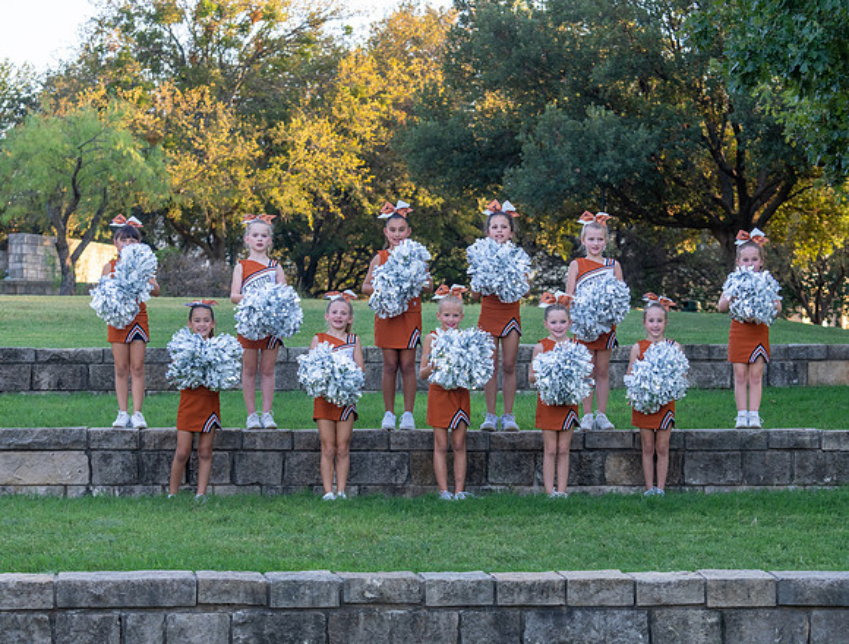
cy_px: 365
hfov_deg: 22.4
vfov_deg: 17.1
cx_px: 402
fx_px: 2147
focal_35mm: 87
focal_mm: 70
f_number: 4
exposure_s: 1/400
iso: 500
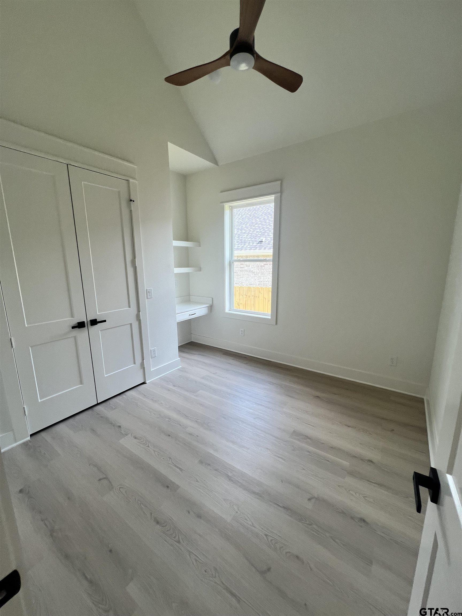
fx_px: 231
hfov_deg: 89.9
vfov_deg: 106.2
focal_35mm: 13
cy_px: 308
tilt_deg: -8.7
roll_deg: +0.8
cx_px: 231
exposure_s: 1/120
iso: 50
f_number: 1.8
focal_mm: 1.57
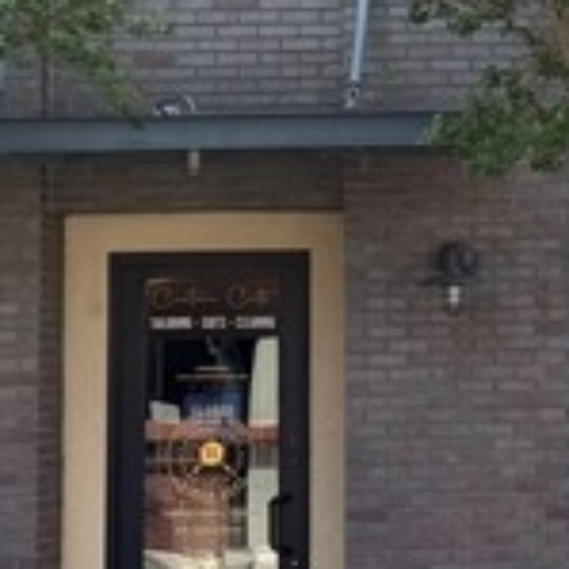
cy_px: 53
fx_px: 3385
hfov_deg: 9.5
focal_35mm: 182
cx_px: 596
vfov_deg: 9.6
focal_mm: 6.76
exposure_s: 1/1403
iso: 100
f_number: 1.78
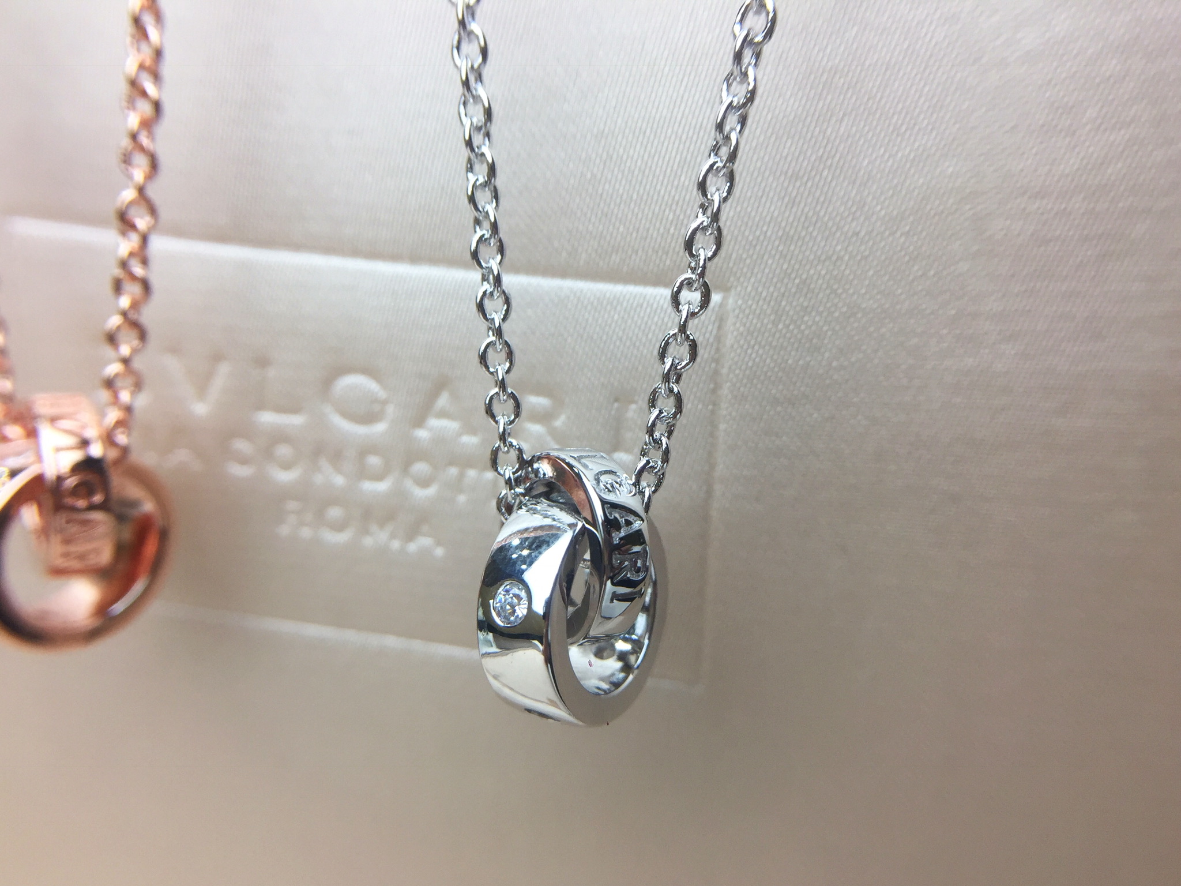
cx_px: 590
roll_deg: -4.8
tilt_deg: -13.6
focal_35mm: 29
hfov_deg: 61.7
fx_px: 989
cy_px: 443
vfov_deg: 48.2
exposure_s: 1/100
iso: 50
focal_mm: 4.15
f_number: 2.2
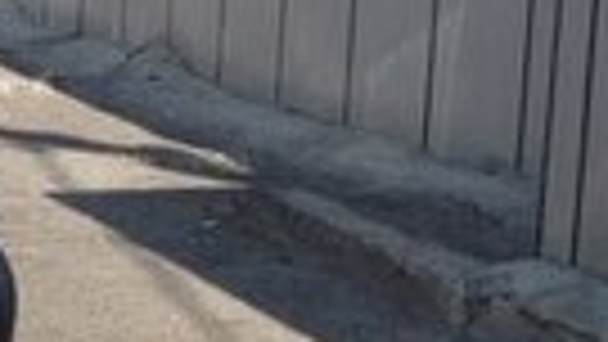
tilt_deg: -14.3
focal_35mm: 187
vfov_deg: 6.5
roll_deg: -0.5
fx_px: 3015
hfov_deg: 10.5
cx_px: -635
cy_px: 241
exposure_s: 1/1453
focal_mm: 4.28
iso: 50
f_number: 2.4
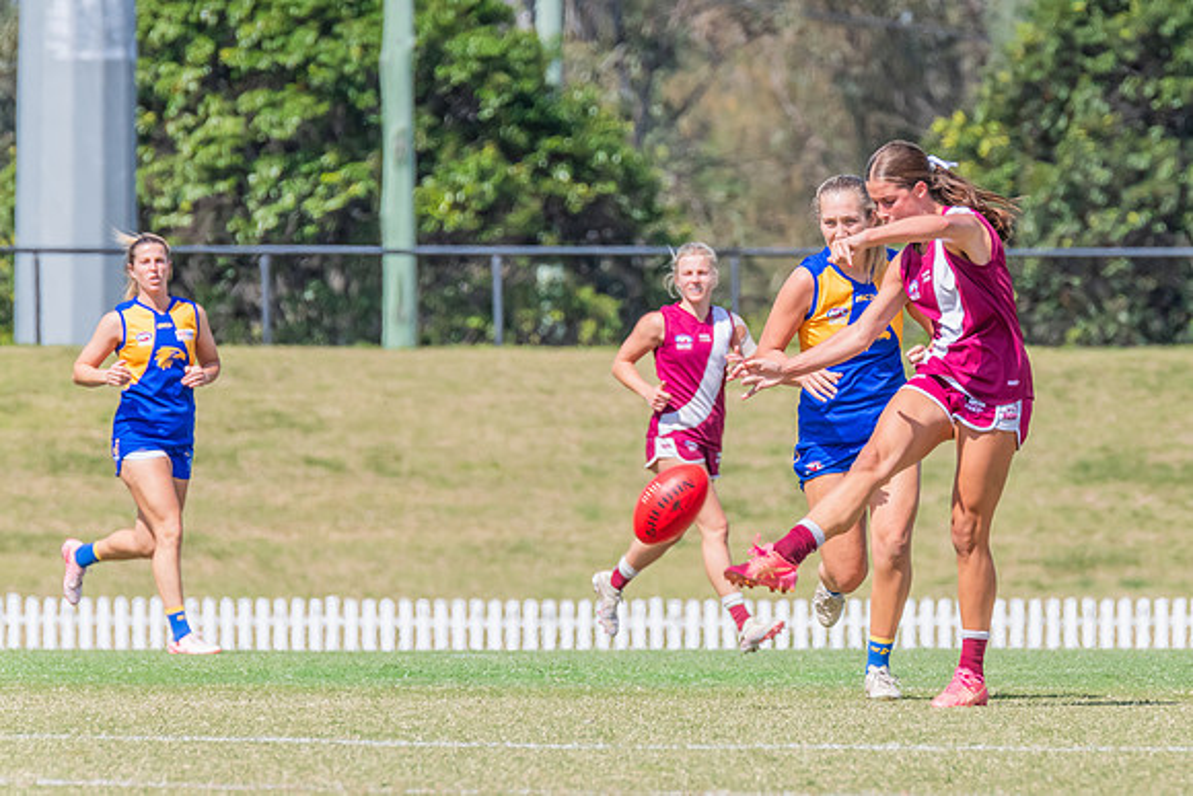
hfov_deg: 3.1
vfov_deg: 2.1
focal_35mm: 661
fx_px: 21922
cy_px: 243
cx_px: 895
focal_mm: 420
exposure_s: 1/1250
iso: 800
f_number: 11
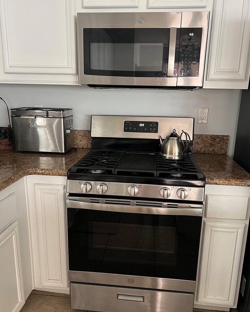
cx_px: 128
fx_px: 259
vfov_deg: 62.2
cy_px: 160
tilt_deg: -13.8
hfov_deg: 51.5
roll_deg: -1.8
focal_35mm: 28
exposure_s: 1/60
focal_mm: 5.7
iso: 250
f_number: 1.5
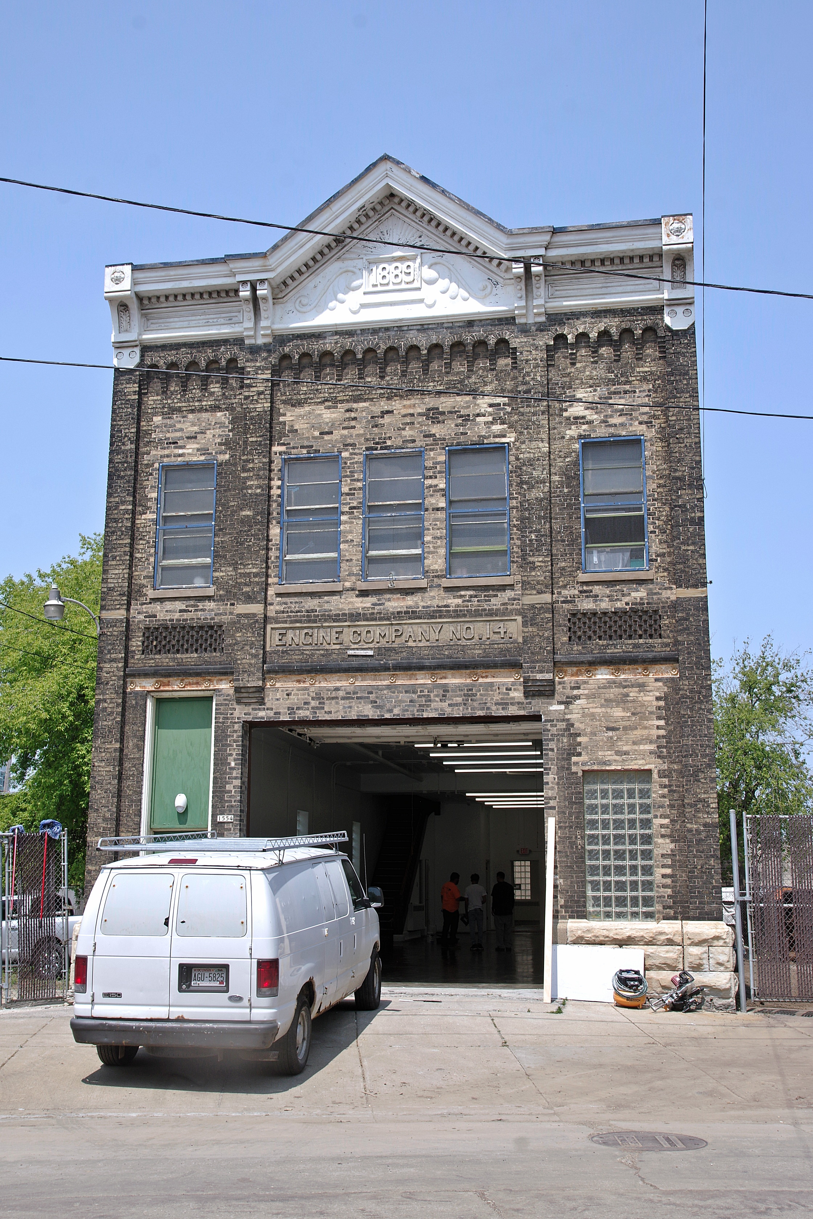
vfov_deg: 53.1
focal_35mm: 36
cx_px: 406
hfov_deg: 36.9
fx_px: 1219
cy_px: 610
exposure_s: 1/200
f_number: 8
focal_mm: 23.75
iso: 200
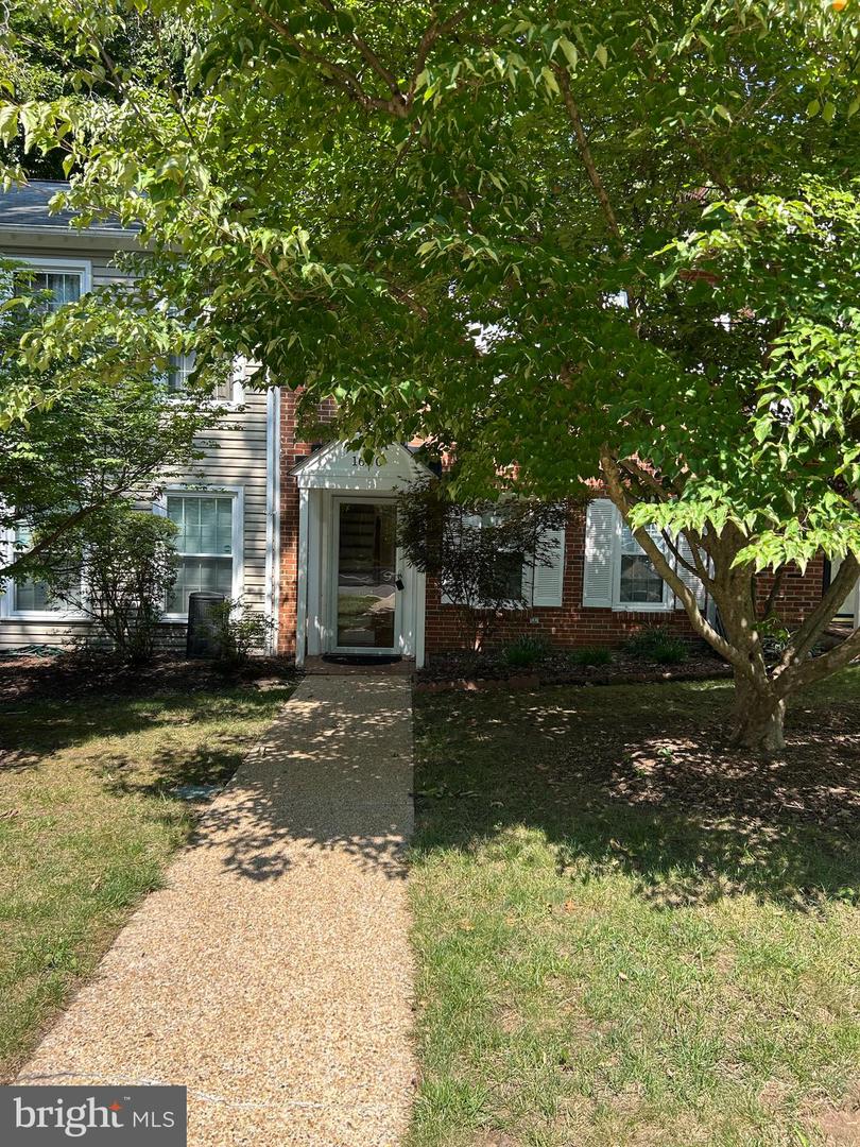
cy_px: 574
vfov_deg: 67.3
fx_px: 861
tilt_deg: -1.2
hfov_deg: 53.1
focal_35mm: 26
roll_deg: -2.2
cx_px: 430
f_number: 1.5
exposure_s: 1/1038
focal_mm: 5.7
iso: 50
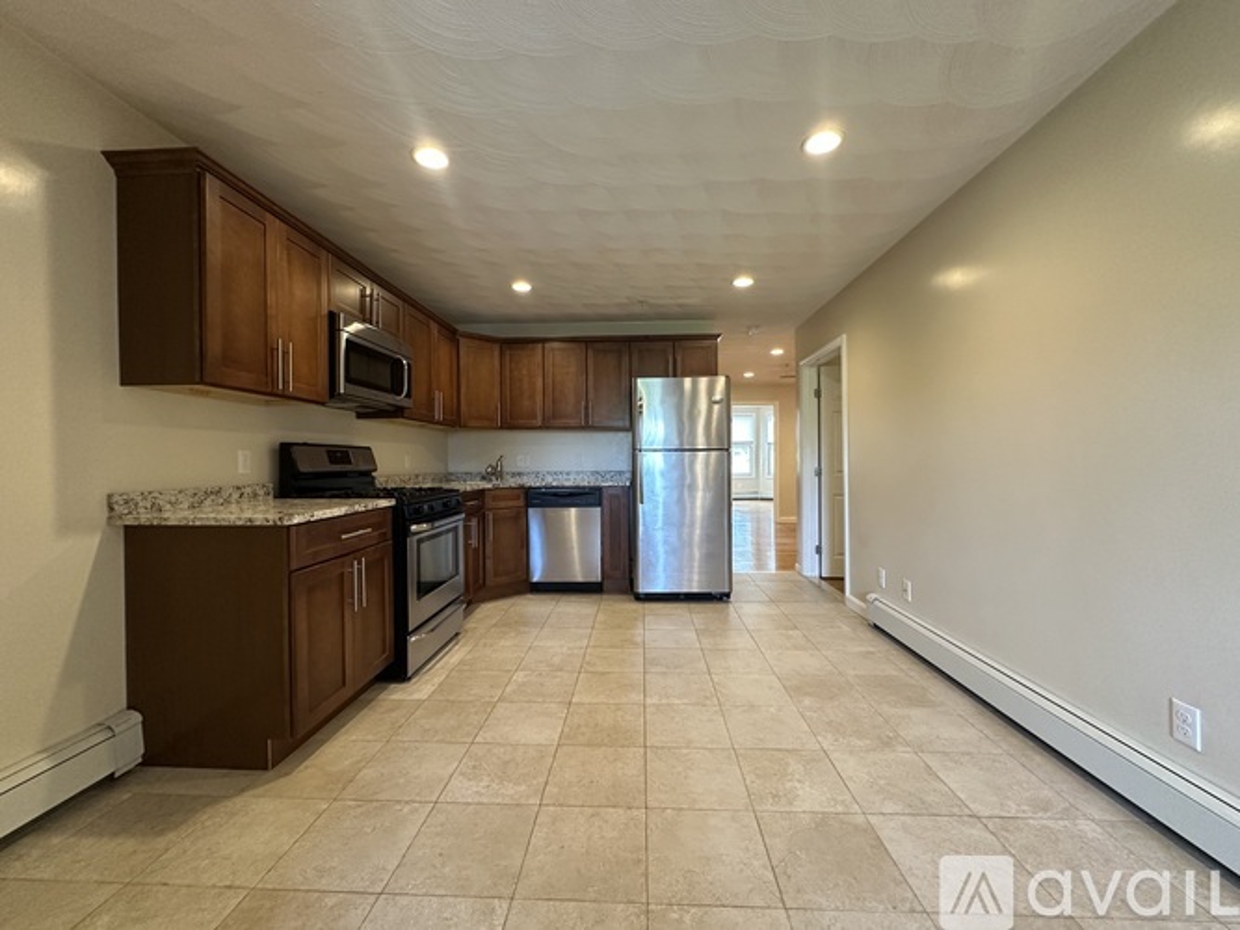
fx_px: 501
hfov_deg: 102.1
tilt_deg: -0.3
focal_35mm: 14
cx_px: 620
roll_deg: +0.8
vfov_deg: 85.7
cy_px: 465
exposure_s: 1/60
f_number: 2.2
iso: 320
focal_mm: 2.22
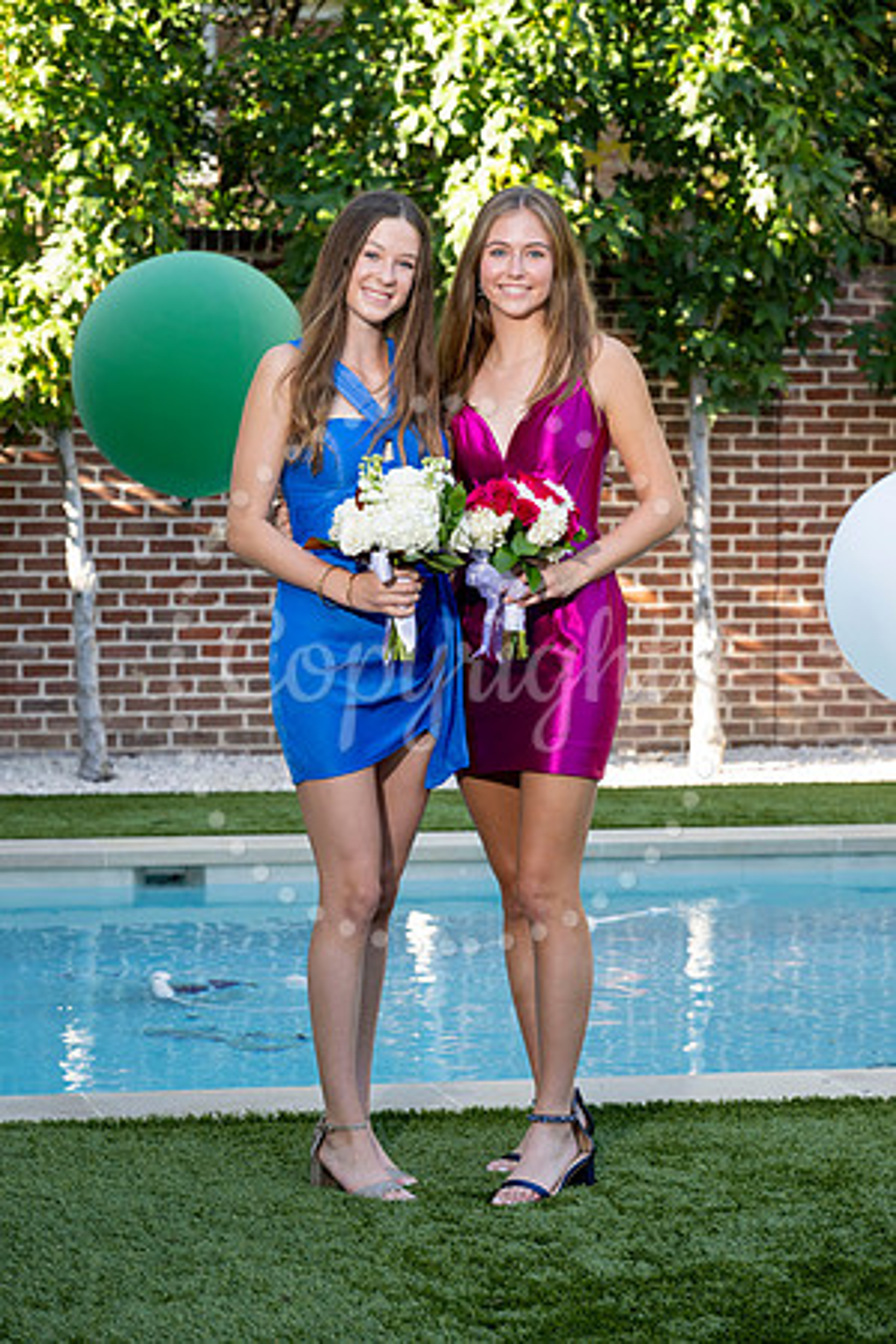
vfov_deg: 22.1
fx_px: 3434
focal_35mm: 92
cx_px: 448
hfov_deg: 14.9
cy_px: 672
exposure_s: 1/200
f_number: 5.6
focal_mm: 92
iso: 400
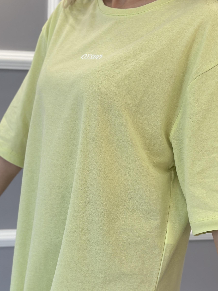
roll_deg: -4.2
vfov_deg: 23.0
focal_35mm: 85
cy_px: 181
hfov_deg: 17.4
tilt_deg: -11.7
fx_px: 714
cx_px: 115
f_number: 1.78
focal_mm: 6.86
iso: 80
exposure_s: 1/212
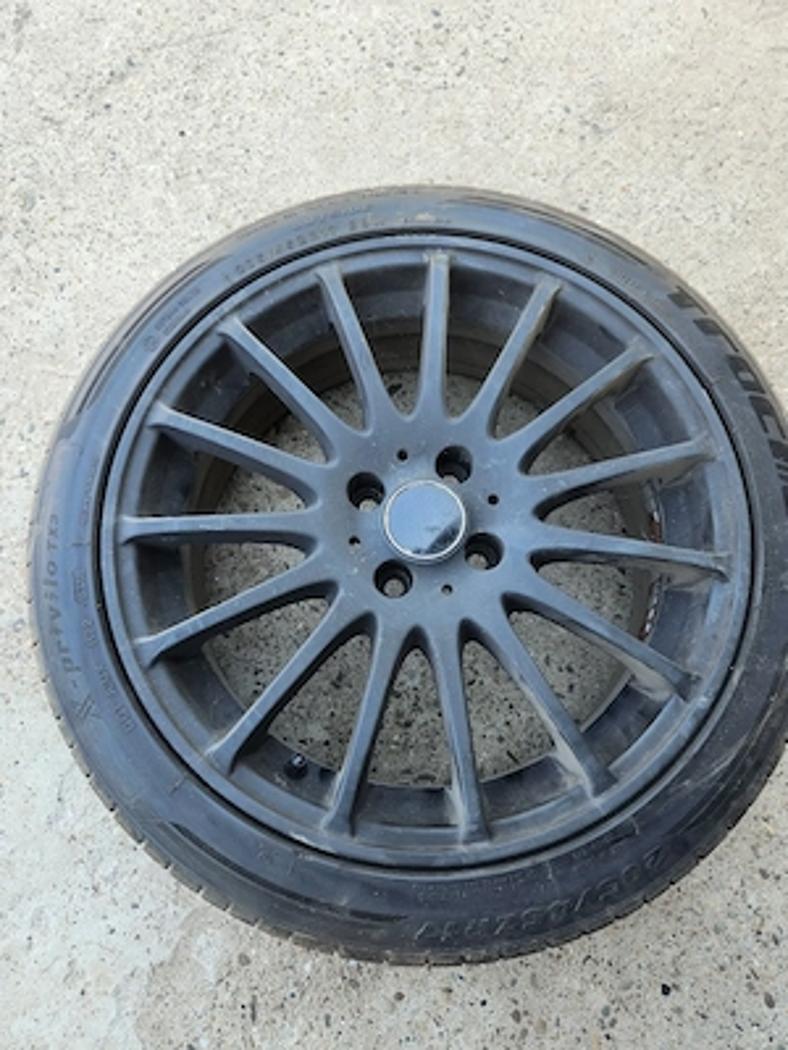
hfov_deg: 58.9
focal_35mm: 23
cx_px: 394
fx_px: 698
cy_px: 525
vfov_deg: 73.9
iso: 32
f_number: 1.8
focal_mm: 5.4
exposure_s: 1/101
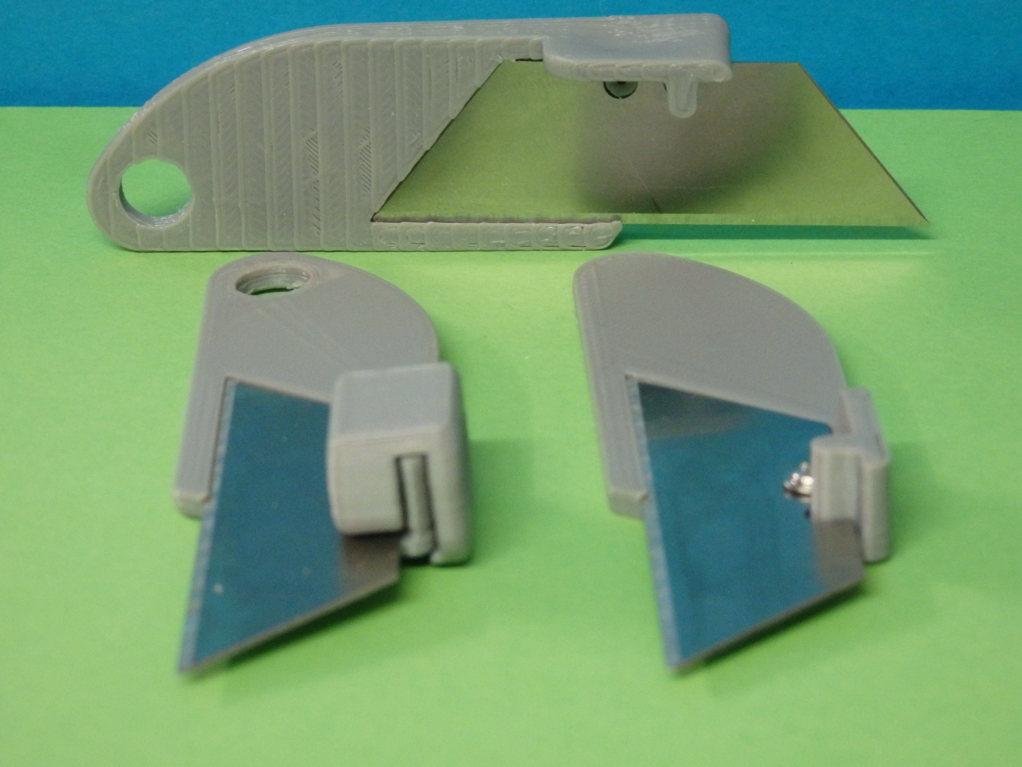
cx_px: 511
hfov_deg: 15.4
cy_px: 384
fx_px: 3779
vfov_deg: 11.6
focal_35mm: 128
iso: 800
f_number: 5.3
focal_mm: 22.9
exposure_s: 1/20
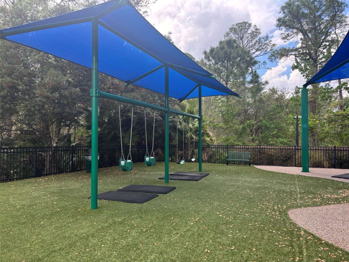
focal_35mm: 26
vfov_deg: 53.1
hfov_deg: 67.3
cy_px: 131
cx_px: 174
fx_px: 262
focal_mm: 5.96
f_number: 1.6
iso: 50
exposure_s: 1/481
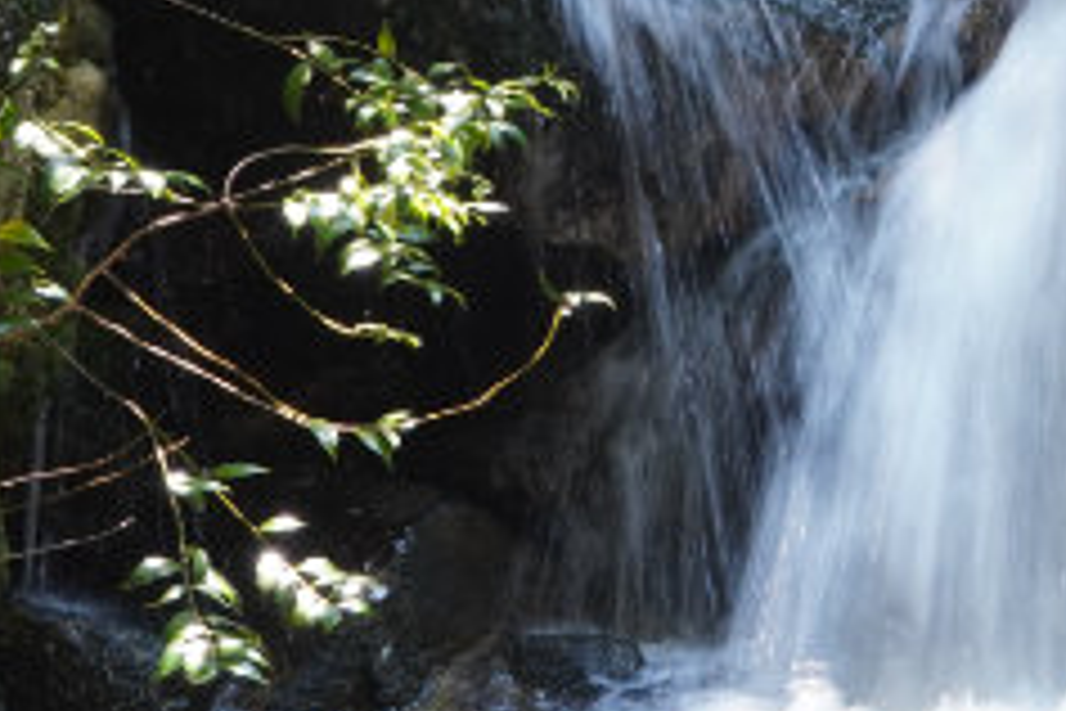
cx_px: 814
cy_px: -146
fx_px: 7956
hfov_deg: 7.7
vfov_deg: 5.1
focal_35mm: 269
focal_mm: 53
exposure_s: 1/15
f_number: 13
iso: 640
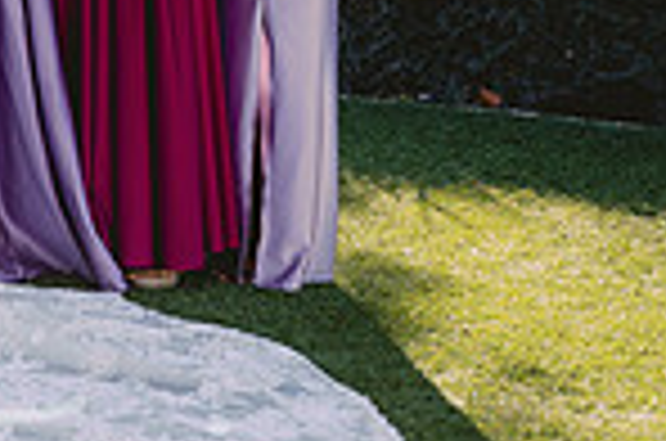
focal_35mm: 149
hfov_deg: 12.8
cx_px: -454
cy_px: 4
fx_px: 2751
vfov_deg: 9.1
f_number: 2.8
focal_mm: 38
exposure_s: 1/320
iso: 80
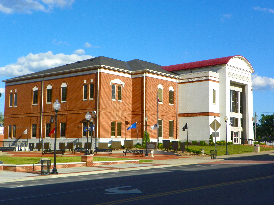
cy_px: 102
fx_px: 427
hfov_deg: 35.5
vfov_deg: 27.0
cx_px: 137
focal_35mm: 54
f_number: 5.6
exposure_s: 1/400
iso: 64
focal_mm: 9.6
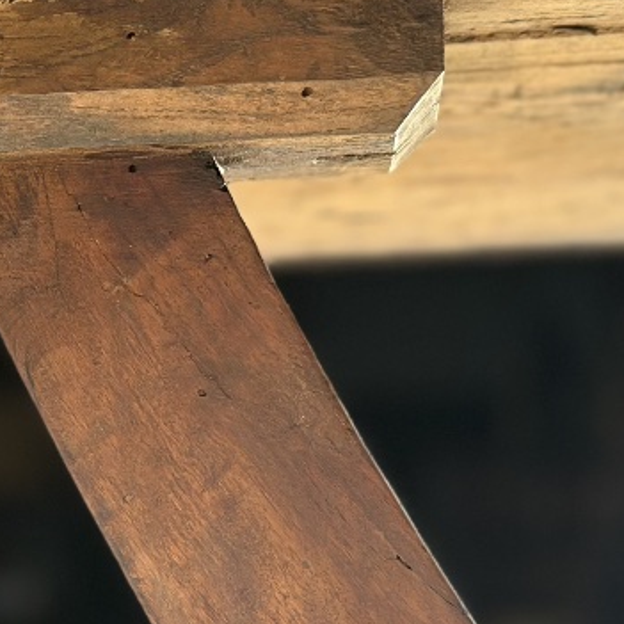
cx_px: -196
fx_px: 2957
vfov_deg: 12.0
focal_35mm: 145
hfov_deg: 11.7
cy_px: 514
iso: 80
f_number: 1.78
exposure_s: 1/659
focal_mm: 6.86
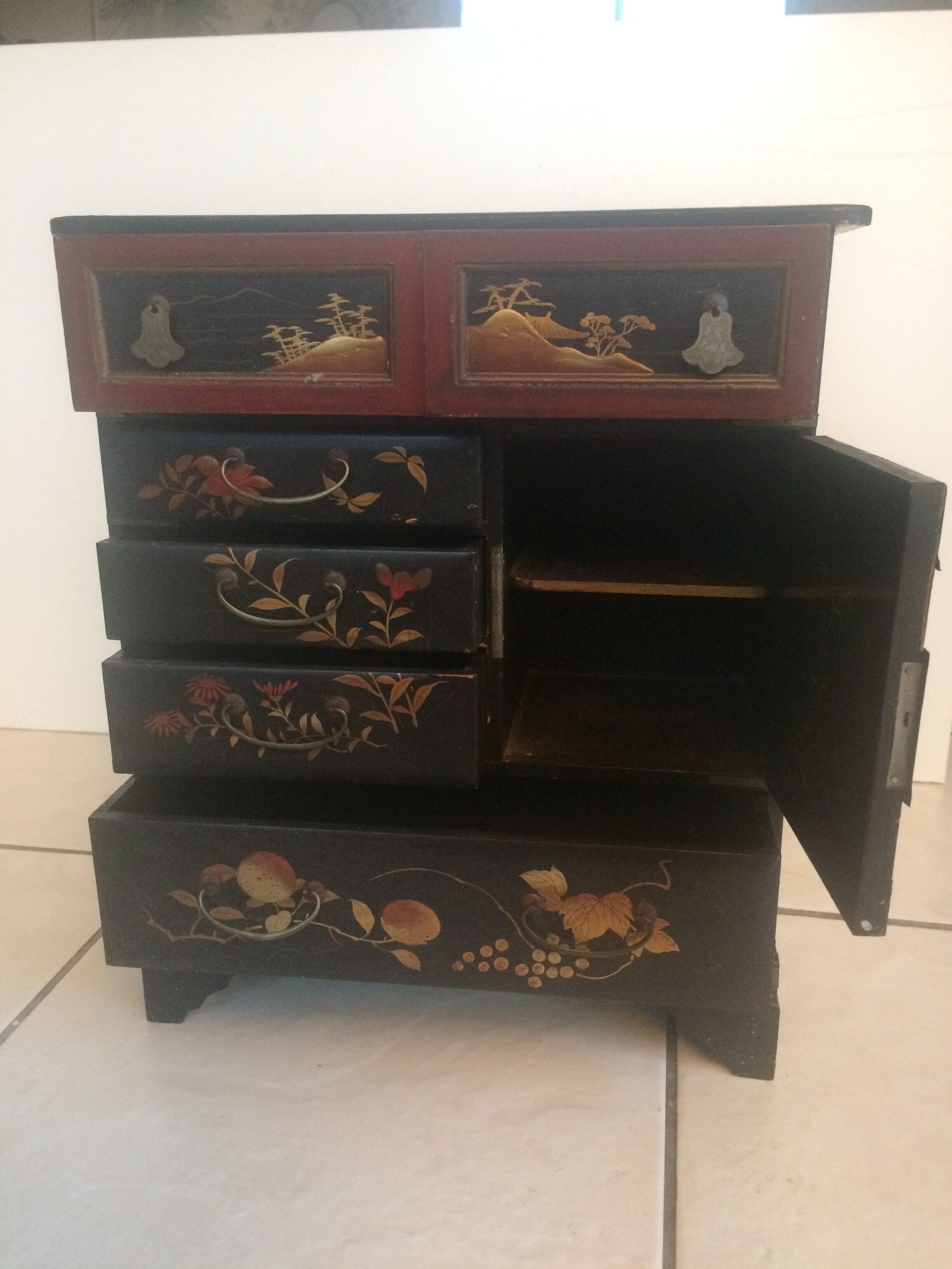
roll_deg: +0.0
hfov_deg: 48.2
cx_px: 476
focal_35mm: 29
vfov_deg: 61.7
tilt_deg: -17.7
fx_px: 1063
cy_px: 634
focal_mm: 4.15
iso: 320
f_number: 2.2
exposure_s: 1/17
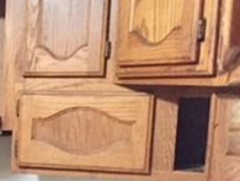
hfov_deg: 18.8
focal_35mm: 95
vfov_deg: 15.2
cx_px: -87
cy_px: 207
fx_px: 660
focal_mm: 4.15
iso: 320
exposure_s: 1/15
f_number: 2.2
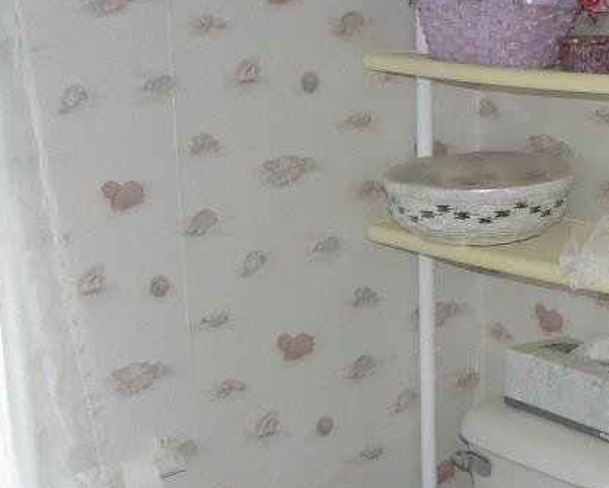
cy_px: 414
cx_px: 433
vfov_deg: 17.7
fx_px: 1551
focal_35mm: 86
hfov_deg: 22.1
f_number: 2.8
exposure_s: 1/30
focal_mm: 6
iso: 100
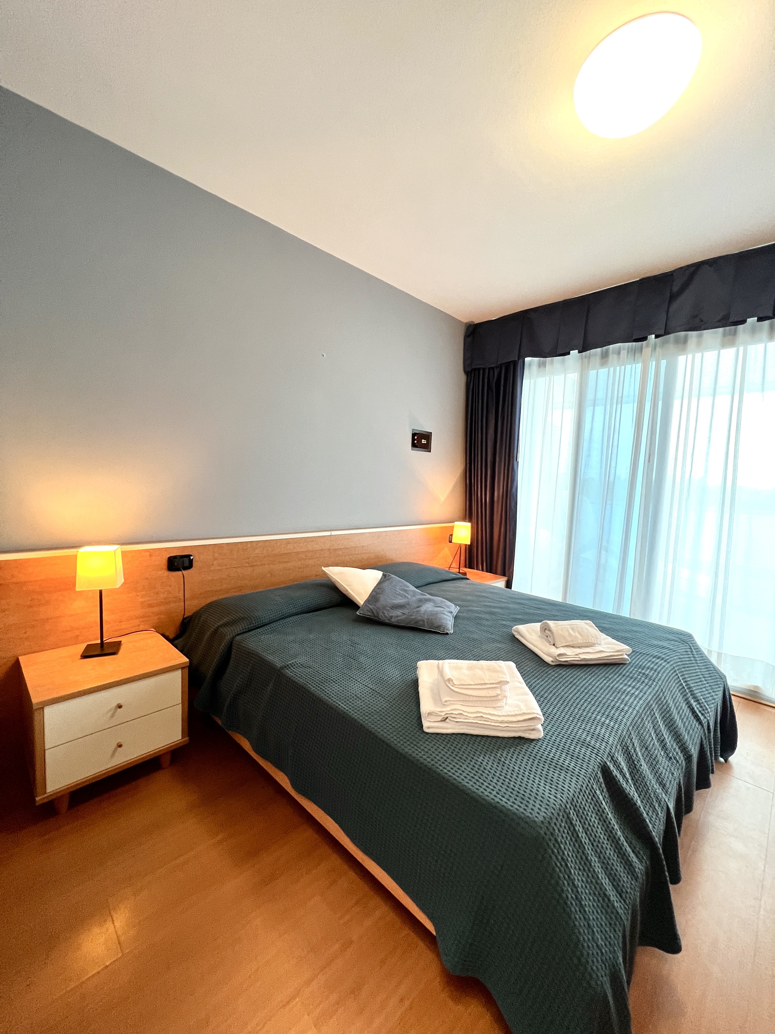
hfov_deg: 89.9
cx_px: 388
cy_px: 517
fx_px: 388
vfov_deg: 106.2
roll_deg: -2.4
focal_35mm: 13
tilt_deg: -4.9
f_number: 1.8
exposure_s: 1/50
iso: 250
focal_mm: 1.57
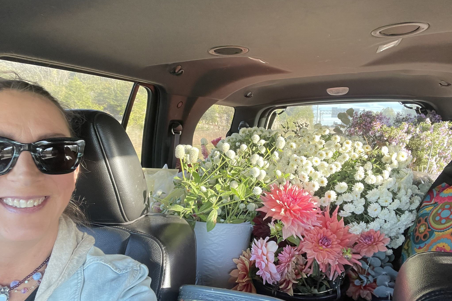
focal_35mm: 24
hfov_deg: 73.7
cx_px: 227
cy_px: 157
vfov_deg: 53.1
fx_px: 301
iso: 125
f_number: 2.2
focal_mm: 2.71
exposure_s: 1/59
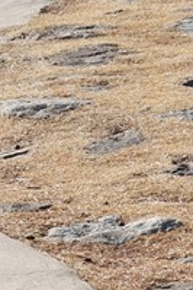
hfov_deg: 4.9
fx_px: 2255
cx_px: 115
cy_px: -59
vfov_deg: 7.3
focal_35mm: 280
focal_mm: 28
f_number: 11
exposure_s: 1/100
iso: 100
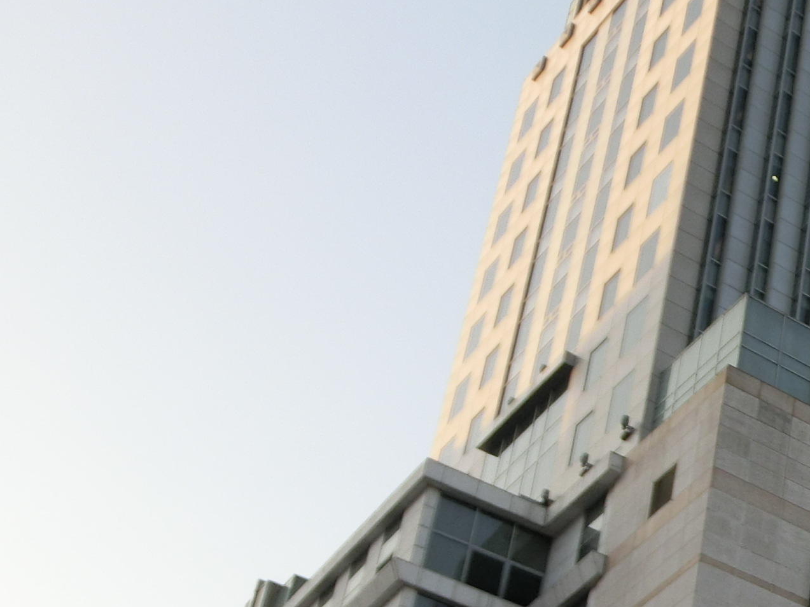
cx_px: 1119
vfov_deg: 16.8
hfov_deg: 20.4
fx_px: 2012
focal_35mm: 86
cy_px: 619
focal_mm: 5.36
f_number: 3.5
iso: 80
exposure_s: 1/320
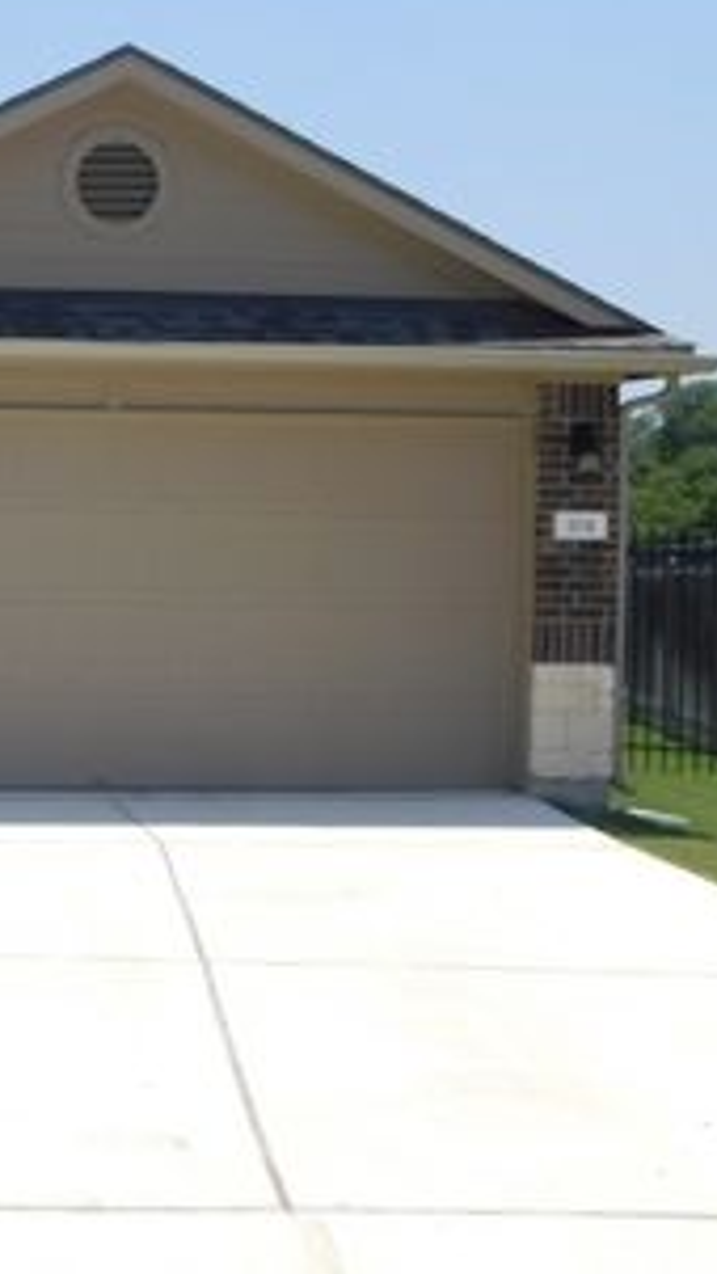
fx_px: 2196
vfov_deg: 32.3
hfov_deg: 17.3
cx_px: -232
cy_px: 529
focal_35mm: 65
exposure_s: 1/400
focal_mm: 6.3
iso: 125
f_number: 7
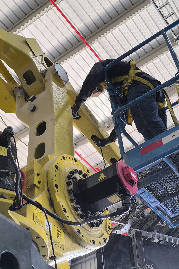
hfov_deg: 26.5
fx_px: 380
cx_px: 77
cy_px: 129
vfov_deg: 38.9
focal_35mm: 51
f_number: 1.65
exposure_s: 1/100
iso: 320
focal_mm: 6.14
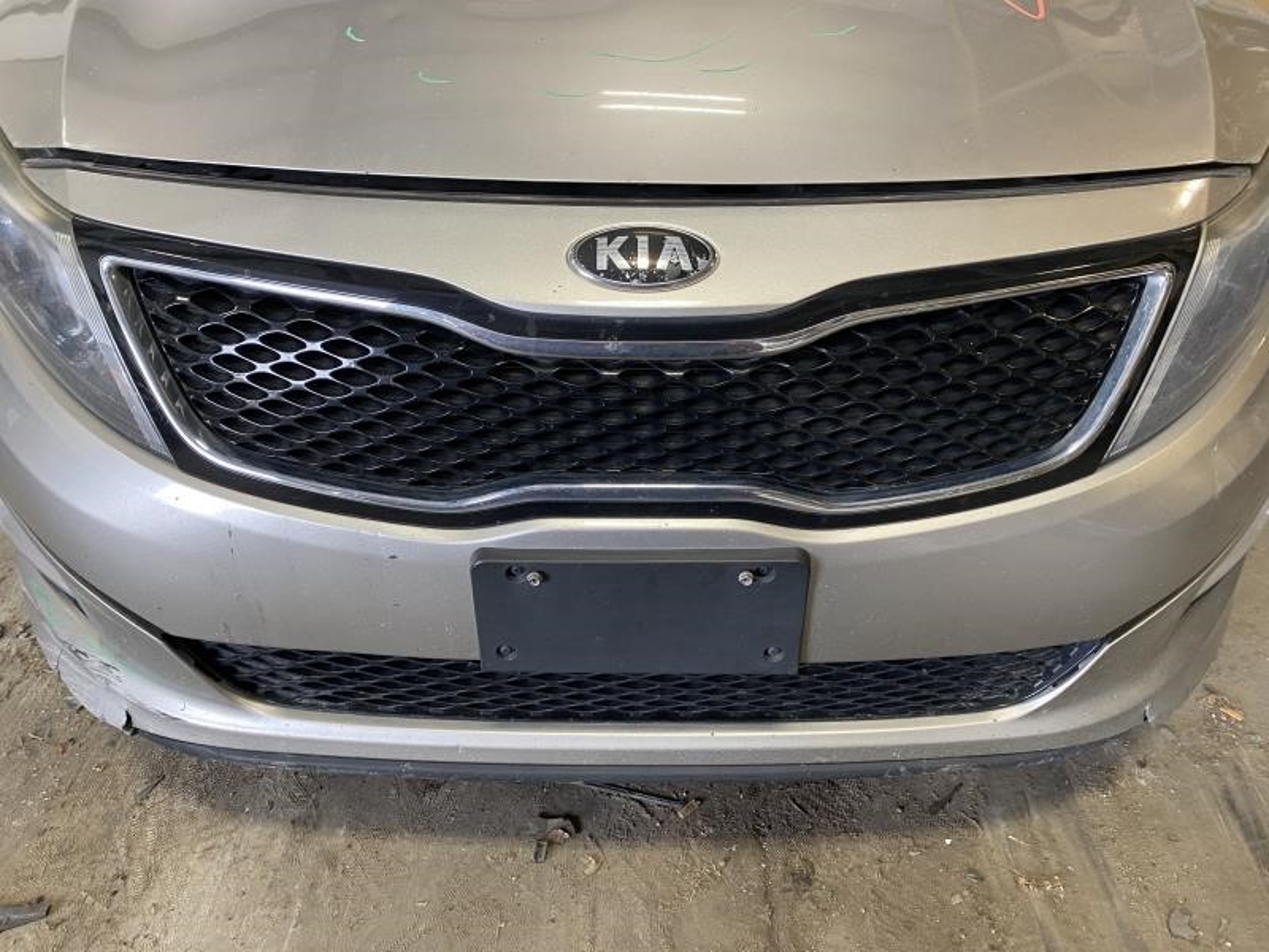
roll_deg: -0.3
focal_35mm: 26
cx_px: 634
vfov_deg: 53.1
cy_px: 476
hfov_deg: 67.3
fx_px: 953
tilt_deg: -35.6
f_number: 1.8
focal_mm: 4.25
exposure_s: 1/62
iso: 125
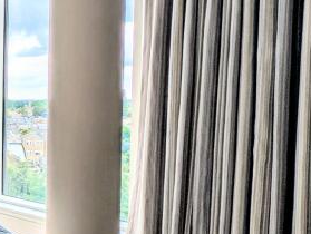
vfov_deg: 32.9
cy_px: 125
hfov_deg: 29.3
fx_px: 396
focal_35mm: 44
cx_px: -139
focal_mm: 2.23
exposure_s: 1/374
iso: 37
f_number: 1.95
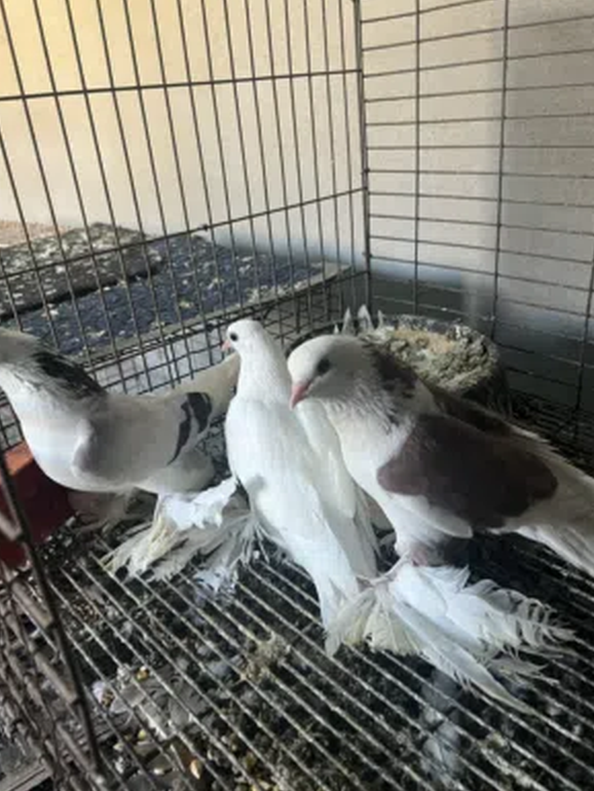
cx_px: 292
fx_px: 617
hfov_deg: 51.4
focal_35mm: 27
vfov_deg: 65.3
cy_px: 386
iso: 200
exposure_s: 1/50
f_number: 1.5
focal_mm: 5.7
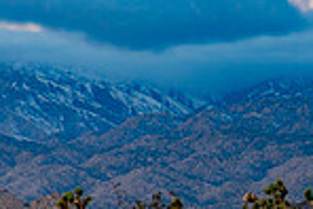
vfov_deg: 3.1
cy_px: 267
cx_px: 522
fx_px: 3829
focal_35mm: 440
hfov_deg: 4.6
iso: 400
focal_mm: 112
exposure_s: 1/200
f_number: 4
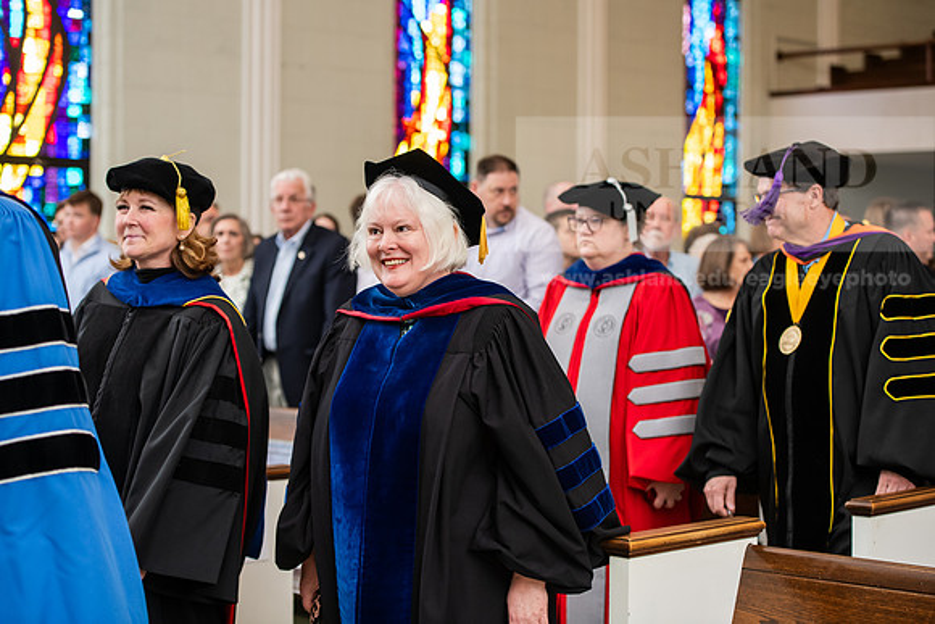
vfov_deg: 19.5
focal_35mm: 70
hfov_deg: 28.8
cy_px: 312
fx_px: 1818
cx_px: 468
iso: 1250
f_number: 3.5
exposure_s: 1/200
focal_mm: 70
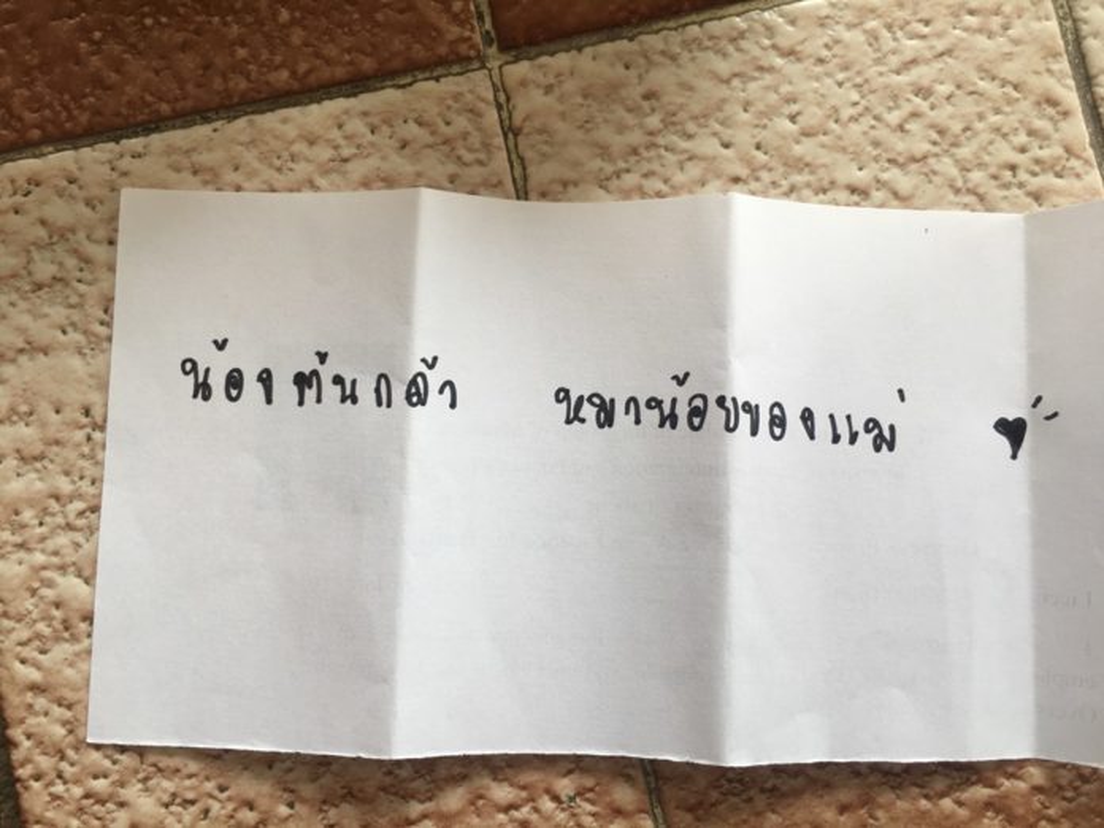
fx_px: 925
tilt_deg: -84.9
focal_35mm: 29
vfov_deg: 48.2
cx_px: 552
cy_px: 414
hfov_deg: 61.7
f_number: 2.2
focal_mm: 4.15
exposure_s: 1/100
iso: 25
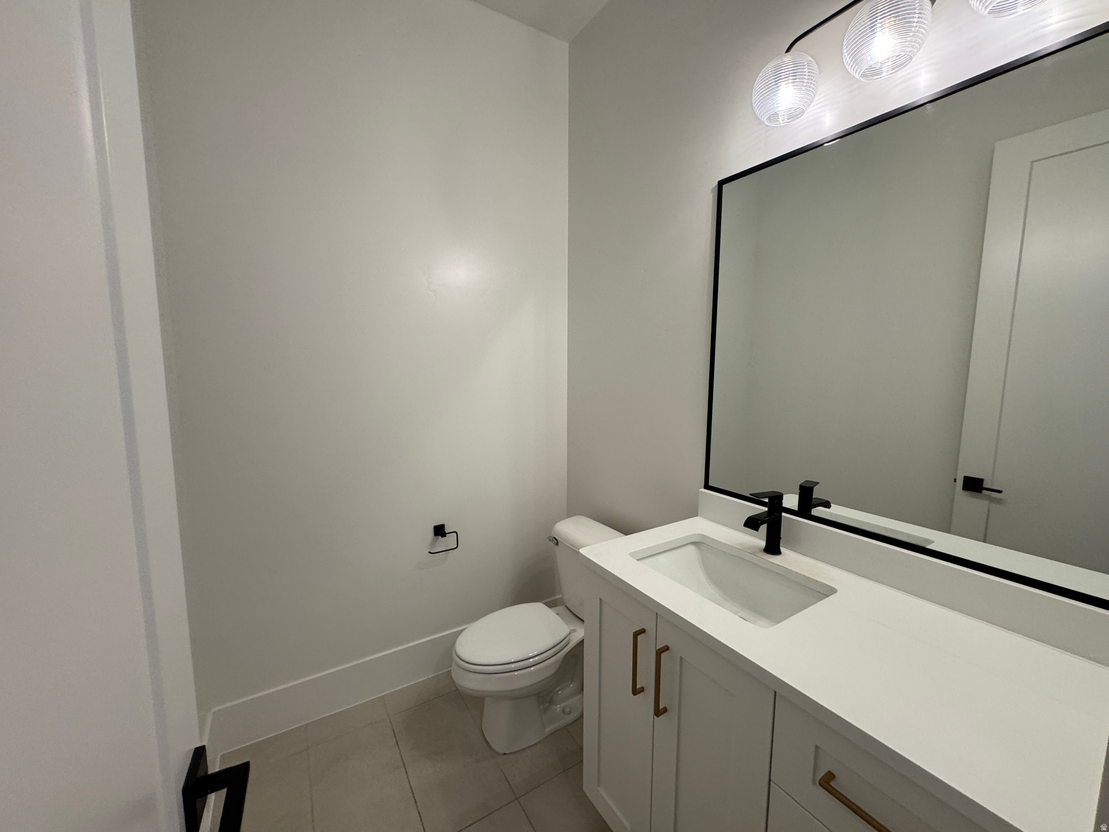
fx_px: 449
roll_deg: +0.0
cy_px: 416
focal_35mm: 14
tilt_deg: -8.5
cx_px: 554
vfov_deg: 85.7
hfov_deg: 102.1
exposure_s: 1/120
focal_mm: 2.22
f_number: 2.2
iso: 200
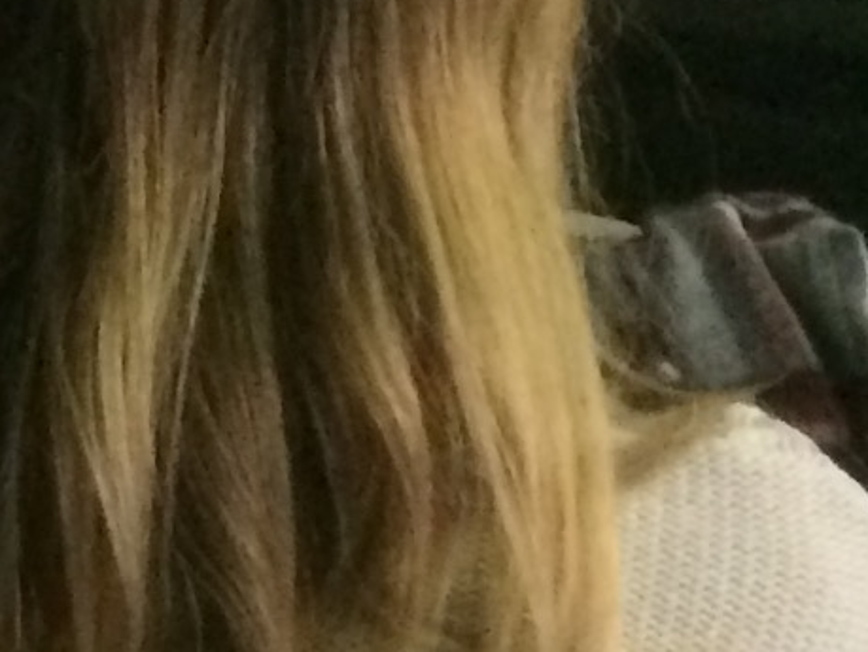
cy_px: -331
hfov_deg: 8.0
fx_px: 5170
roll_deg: +0.9
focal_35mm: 206
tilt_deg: -7.8
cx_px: -1908
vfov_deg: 7.1
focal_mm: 4.15
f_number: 2.2
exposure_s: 1/25
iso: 320
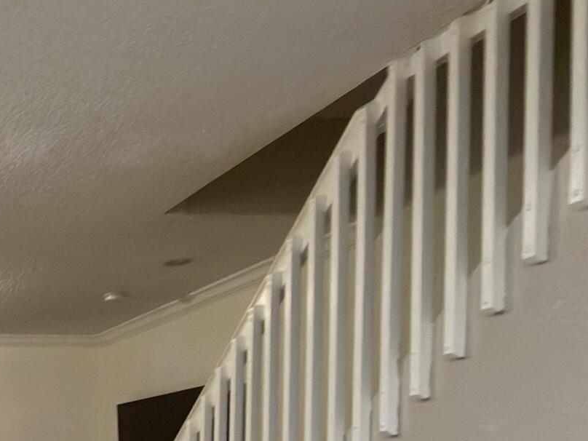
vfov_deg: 25.2
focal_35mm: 52
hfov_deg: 28.1
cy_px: 533
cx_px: -234
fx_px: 883
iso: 125
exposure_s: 1/30
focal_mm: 2.22
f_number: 2.2
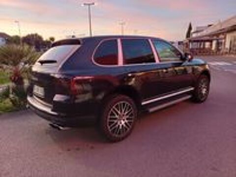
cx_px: 118
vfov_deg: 54.9
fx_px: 170
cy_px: 88
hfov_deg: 69.4
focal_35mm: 25
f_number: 1.8
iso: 320
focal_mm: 4.65
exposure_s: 1/50
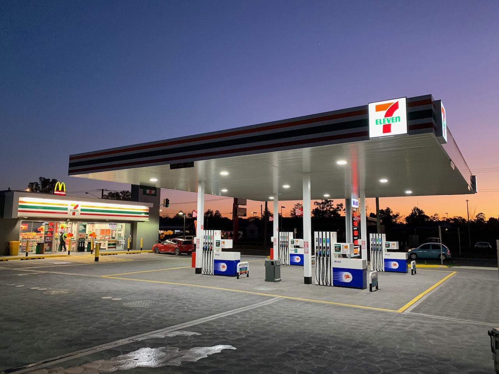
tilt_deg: +8.0
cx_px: 250
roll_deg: -1.2
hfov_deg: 67.3
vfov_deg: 53.1
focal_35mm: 26
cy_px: 187
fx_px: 375
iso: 200
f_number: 1.8
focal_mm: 4.25
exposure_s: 1/50
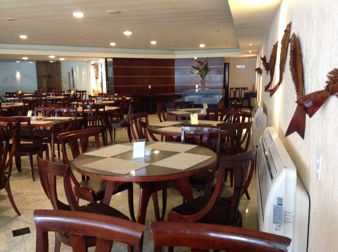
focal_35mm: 35
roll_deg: +0.1
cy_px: 126
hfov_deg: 52.7
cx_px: 169
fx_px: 341
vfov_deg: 40.6
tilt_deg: -9.2
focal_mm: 4.28
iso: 640
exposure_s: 1/15
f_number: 2.4
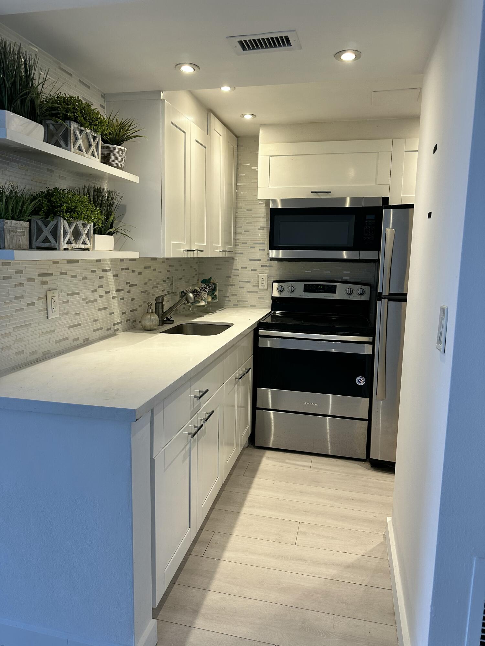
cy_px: 323
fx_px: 448
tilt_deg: -8.2
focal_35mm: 24
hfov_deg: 56.8
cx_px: 242
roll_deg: -1.7
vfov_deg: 71.6
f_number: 1.78
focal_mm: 6.86
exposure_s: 1/120
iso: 160
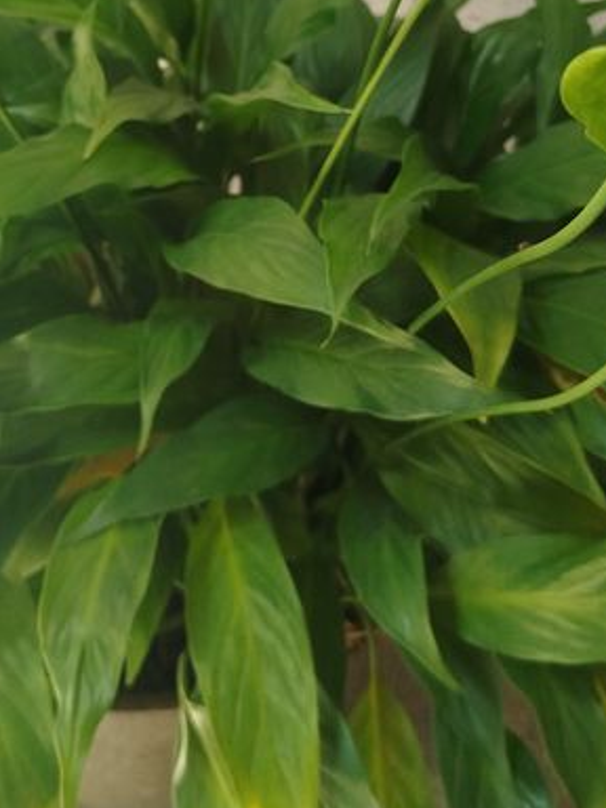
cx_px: 259
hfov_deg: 29.1
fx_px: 1167
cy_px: 152
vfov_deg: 36.8
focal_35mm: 50
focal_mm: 5.31
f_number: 1.7
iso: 50
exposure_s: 1/60
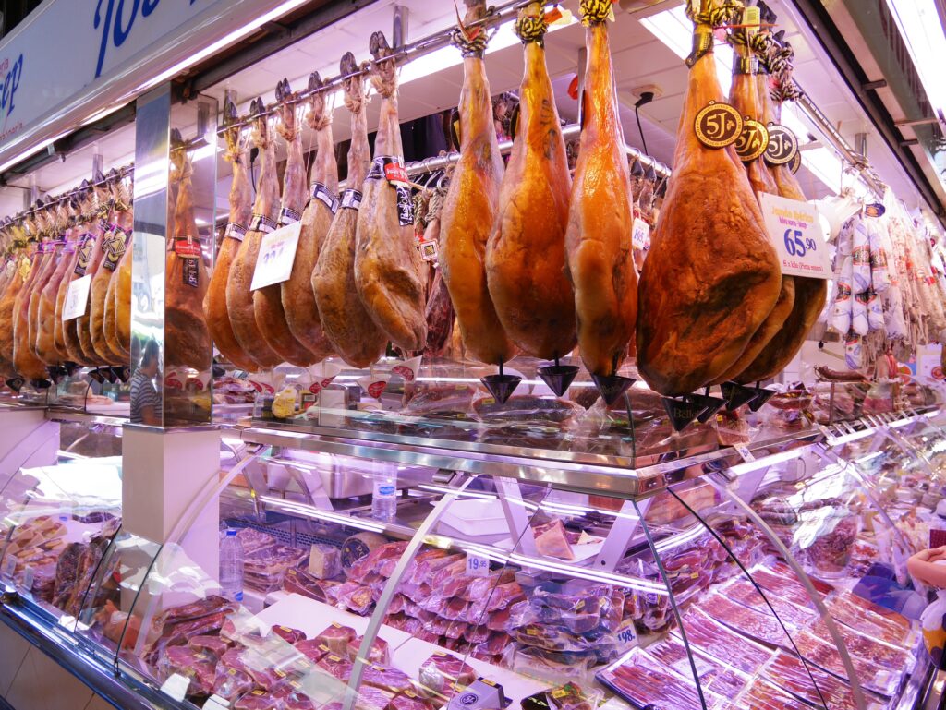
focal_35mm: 24
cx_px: 473
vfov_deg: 56.9
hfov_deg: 71.6
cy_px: 355
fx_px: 656
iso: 200
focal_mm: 12
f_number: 3.5
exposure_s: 1/80
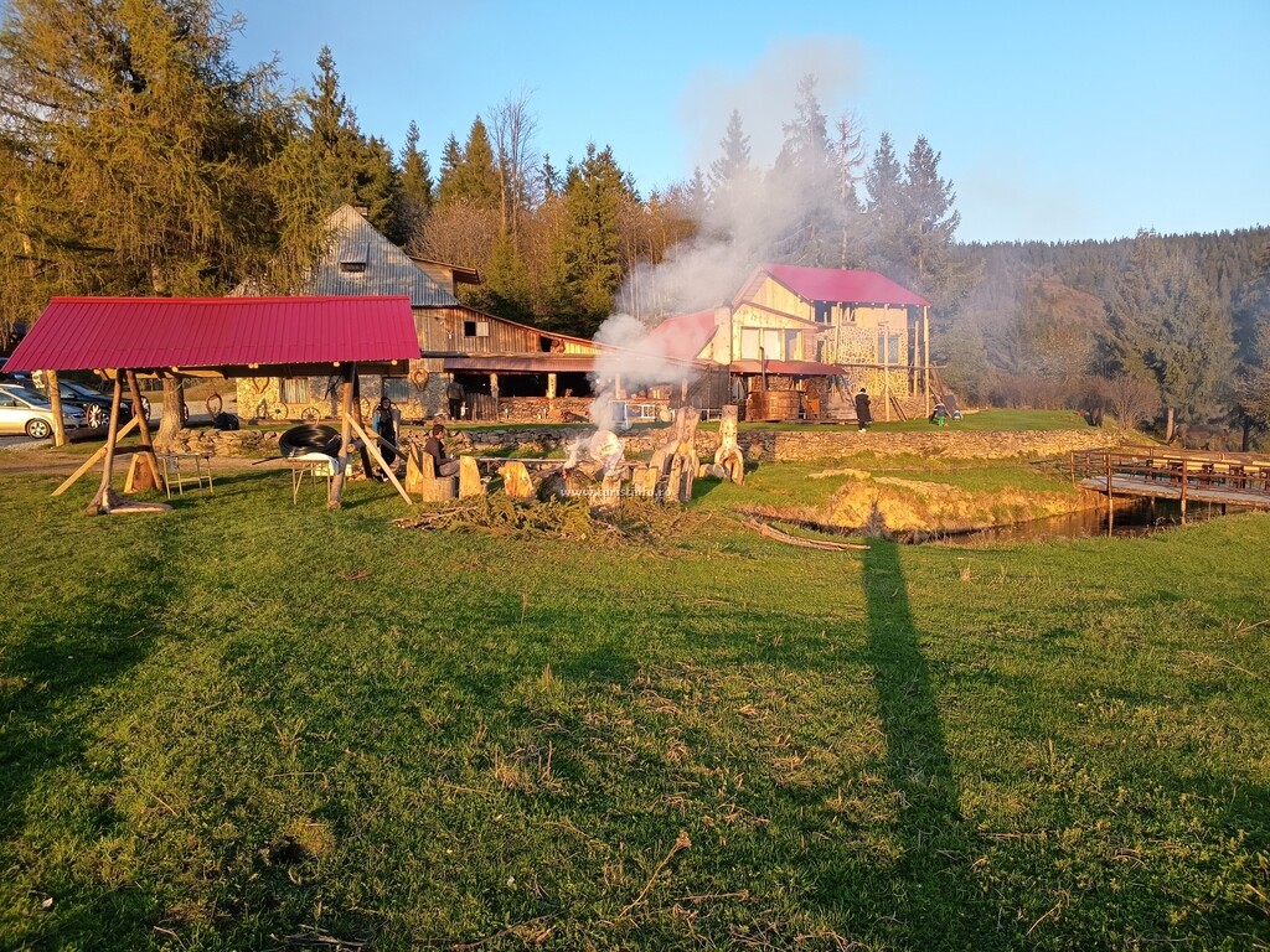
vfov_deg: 56.8
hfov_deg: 71.6
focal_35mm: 24
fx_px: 881
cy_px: 476
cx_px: 635
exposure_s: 1/100
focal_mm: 5.27
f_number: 1.7
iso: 94
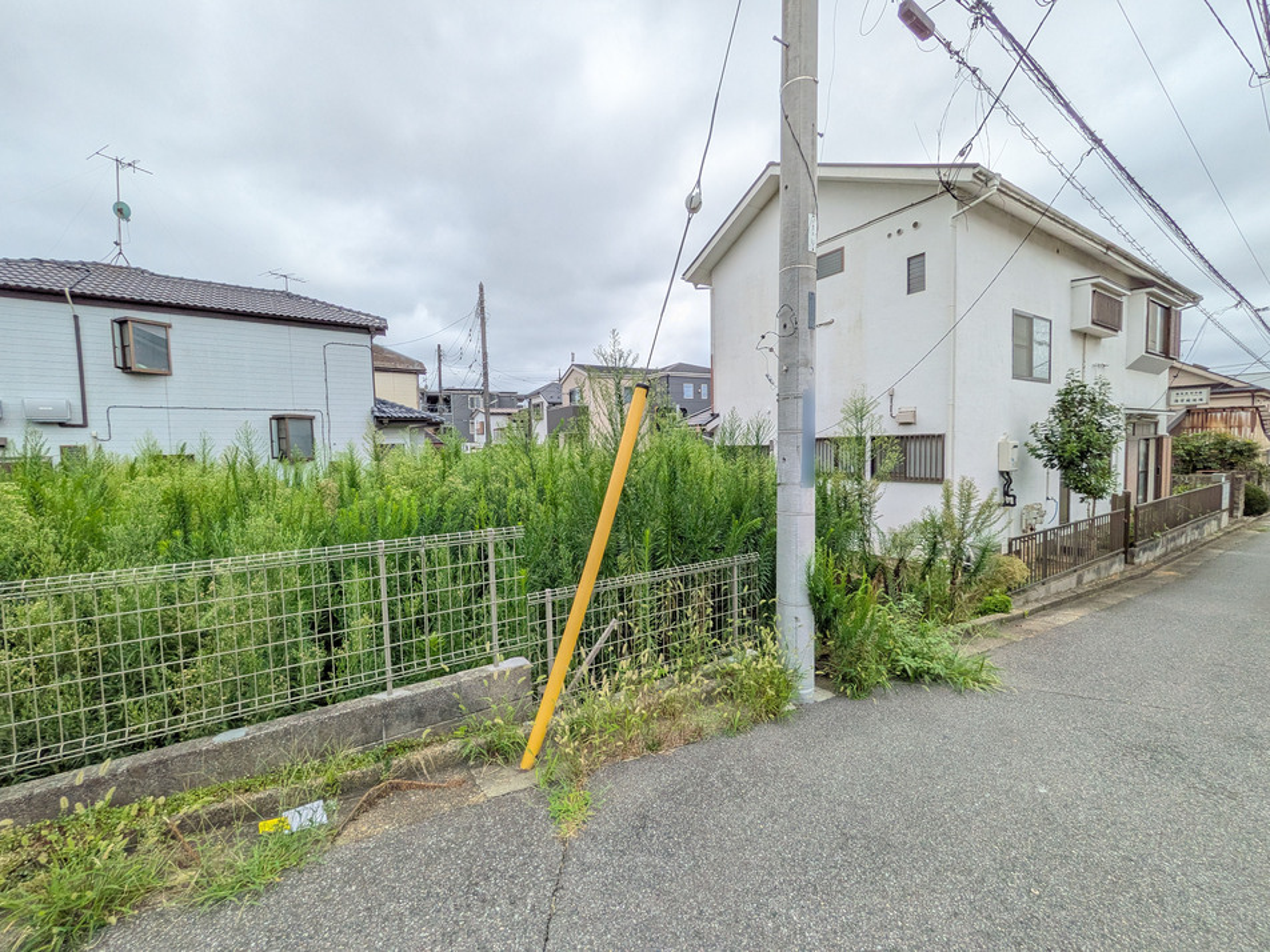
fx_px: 514
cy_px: 476
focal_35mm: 14
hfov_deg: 102.1
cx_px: 635
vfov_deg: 85.7
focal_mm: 1.83
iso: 50
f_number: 2.2
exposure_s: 1/1815
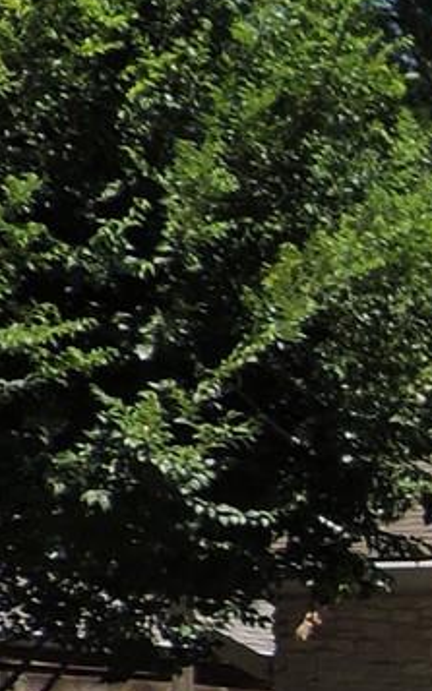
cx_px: 1670
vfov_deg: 13.9
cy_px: 842
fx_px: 2751
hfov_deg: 7.0
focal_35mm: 146
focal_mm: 4.3
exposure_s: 1/1250
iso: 100
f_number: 3
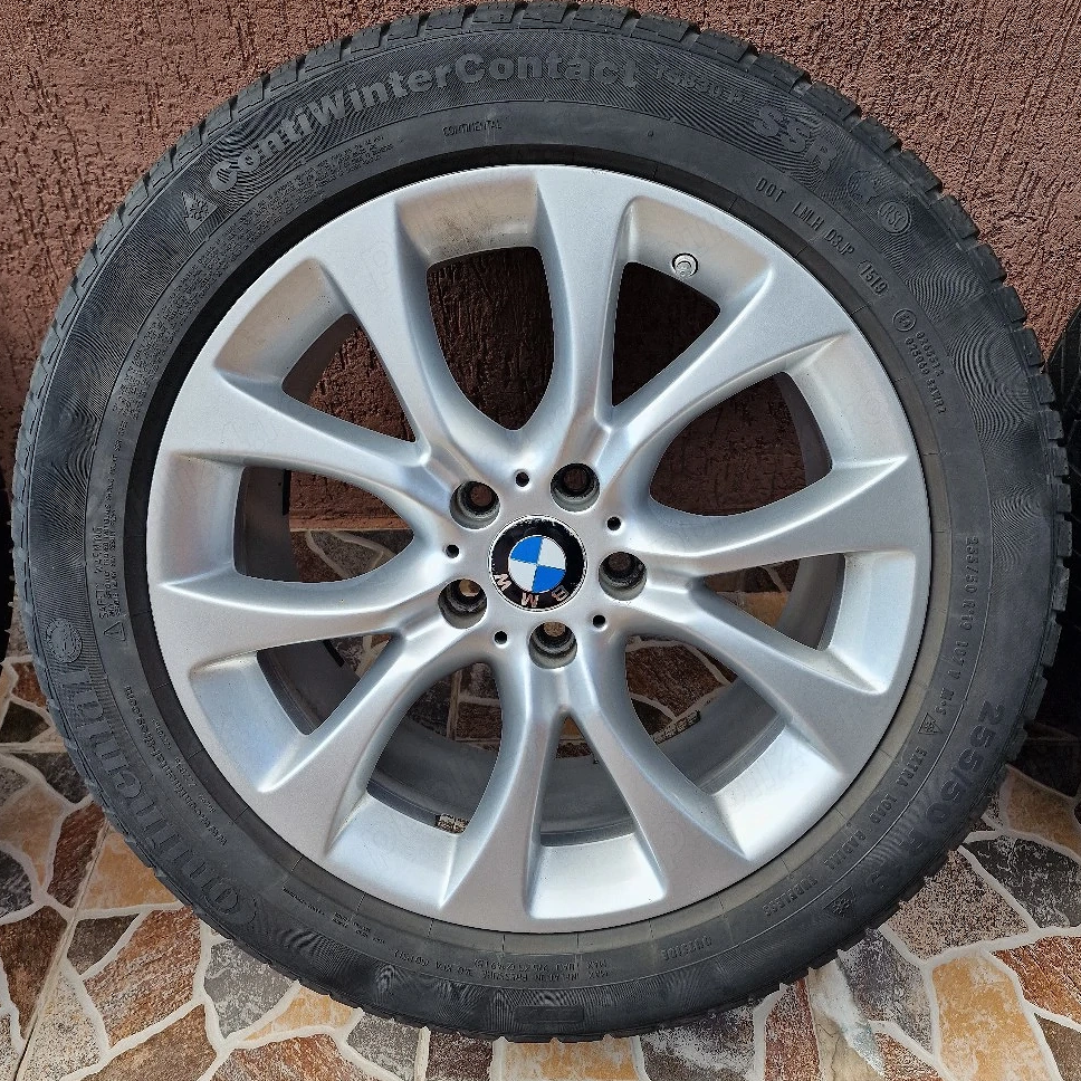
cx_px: 554
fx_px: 989
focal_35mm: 28
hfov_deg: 57.3
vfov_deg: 57.3
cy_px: 522
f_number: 1.8
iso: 50
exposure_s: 1/312
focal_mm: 6.4
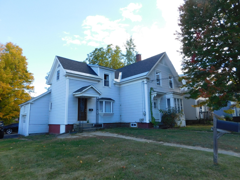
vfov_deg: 58.9
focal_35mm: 23
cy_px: 90
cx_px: 120
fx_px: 159
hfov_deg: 73.9
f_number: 3
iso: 125
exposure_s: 1/400
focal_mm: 4
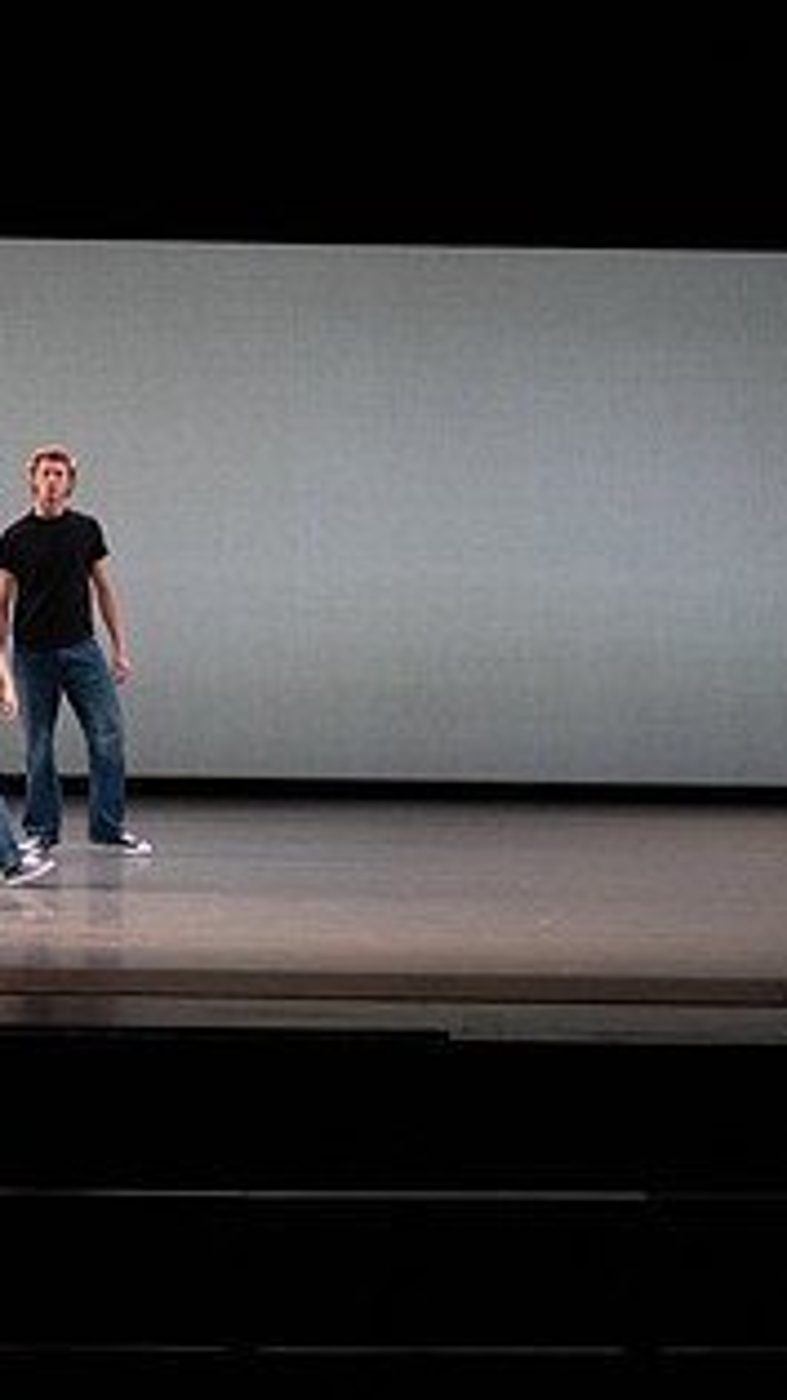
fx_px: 5866
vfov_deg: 13.6
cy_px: 562
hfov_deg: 7.6
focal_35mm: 158
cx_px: 44
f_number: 7.1
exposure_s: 1/500
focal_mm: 82
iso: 6400
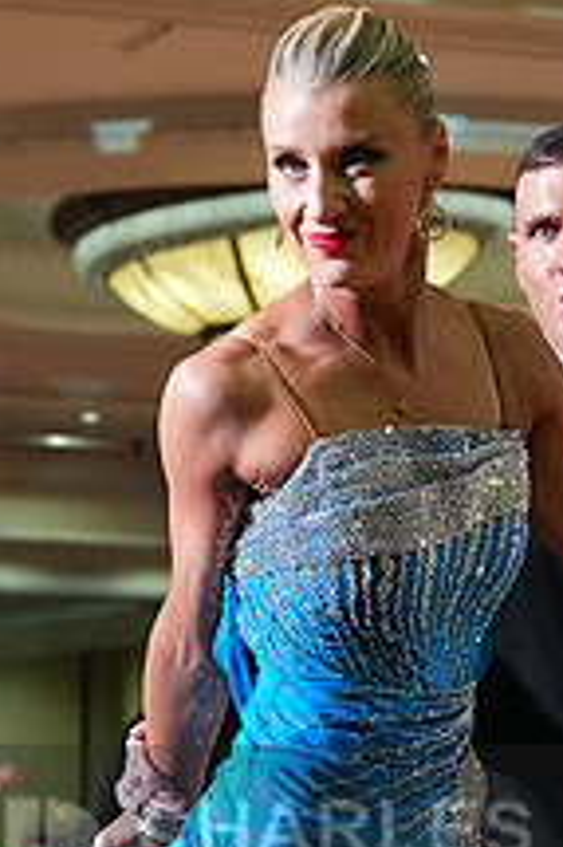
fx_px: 4440
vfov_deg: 10.8
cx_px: 380
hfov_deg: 7.3
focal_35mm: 189
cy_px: 879
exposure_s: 1/400
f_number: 5.6
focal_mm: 70
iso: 8000
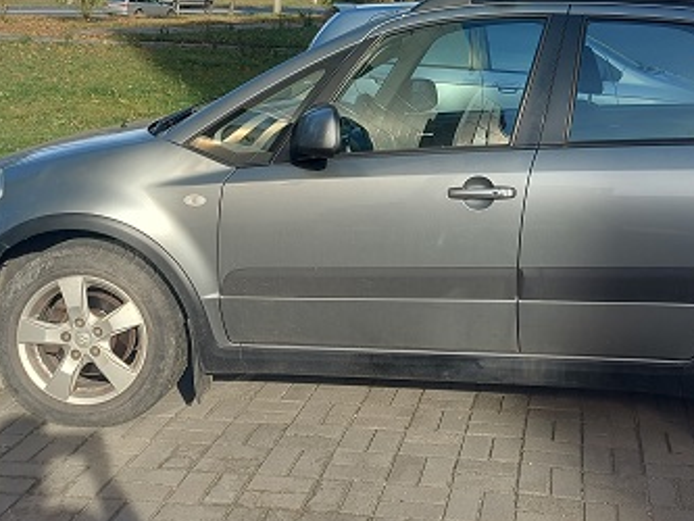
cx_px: 513
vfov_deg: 28.5
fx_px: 1003
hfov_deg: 37.3
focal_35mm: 50
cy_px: 103
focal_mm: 5.23
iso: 32
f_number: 1.8
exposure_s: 1/477
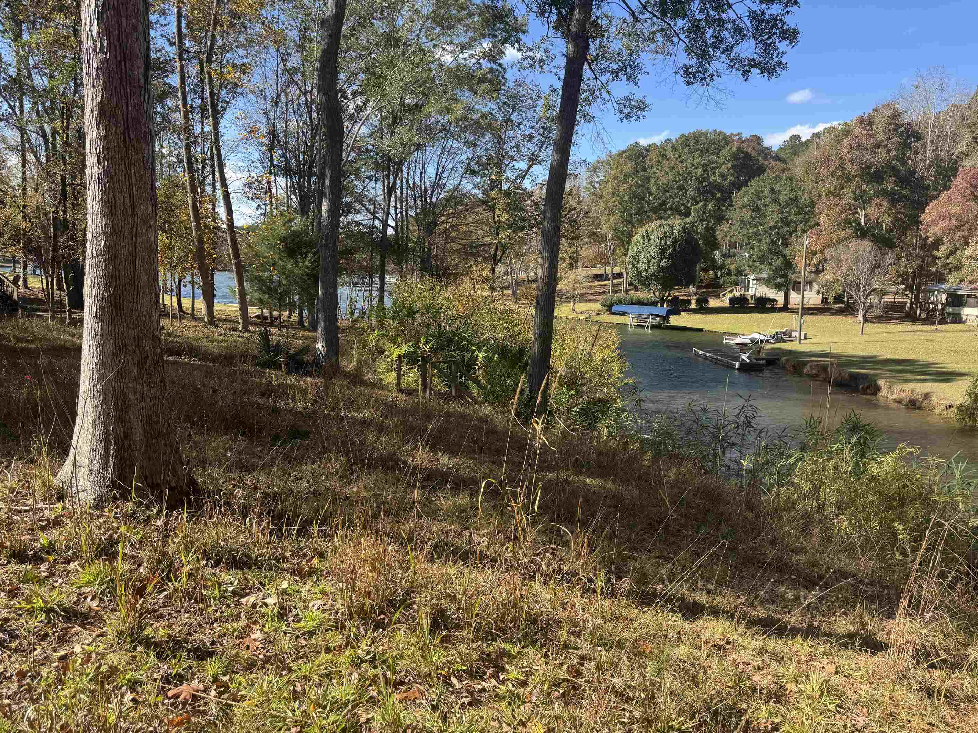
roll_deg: -1.6
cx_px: 487
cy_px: 369
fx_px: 735
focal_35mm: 26
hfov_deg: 67.3
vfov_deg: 53.1
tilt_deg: -8.8
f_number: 1.78
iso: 80
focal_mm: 6.76
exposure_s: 1/1285
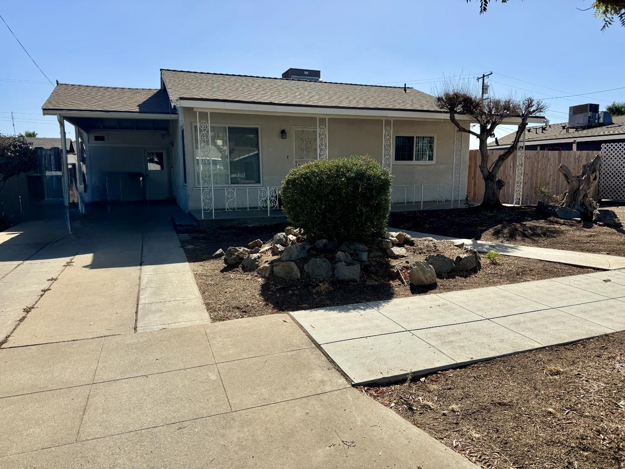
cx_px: 312
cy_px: 234
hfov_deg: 71.6
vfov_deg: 56.8
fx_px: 433
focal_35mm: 24
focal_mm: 6.76
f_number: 1.78
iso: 80
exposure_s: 1/5814
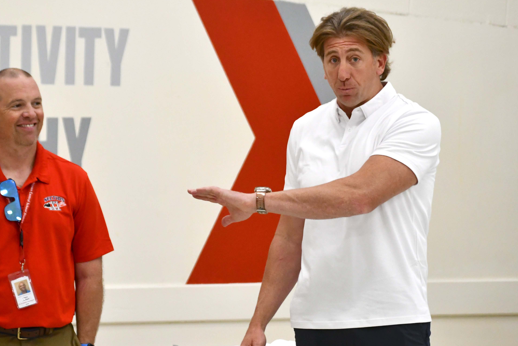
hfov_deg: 8.6
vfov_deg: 5.7
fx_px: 3439
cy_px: 165
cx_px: 210
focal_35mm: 239
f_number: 5
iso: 3200
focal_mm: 110
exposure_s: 1/400
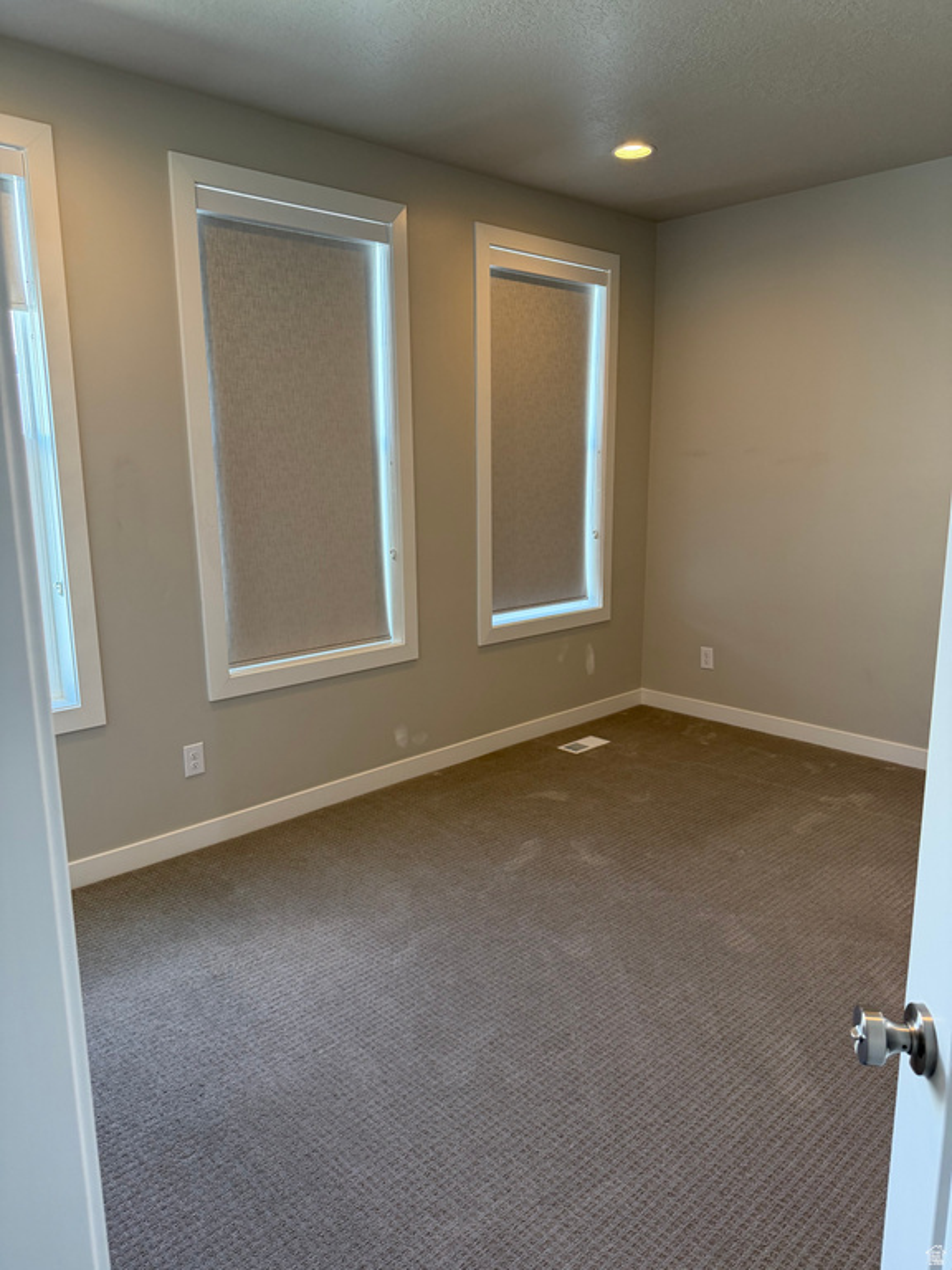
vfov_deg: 71.6
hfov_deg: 56.8
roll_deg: +0.3
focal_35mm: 24
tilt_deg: -11.7
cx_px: 476
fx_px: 880
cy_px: 635
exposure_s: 1/172
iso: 200
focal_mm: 6.76
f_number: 1.78
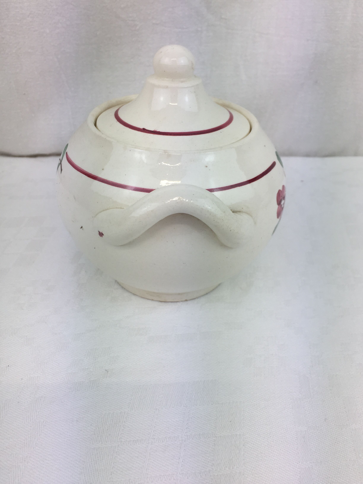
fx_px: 405
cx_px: 182
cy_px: 242
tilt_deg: -36.5
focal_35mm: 29
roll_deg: -2.0
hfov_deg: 48.2
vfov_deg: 61.7
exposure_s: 1/359
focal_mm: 4.15
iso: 32
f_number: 2.2
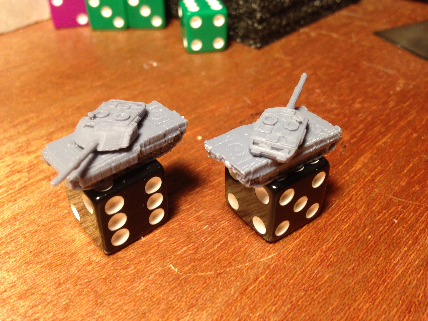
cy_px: 160
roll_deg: +1.7
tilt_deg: -38.7
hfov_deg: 55.4
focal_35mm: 33
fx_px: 408
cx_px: 214
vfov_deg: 42.9
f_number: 2.4
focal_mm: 4.12
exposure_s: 1/20
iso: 80
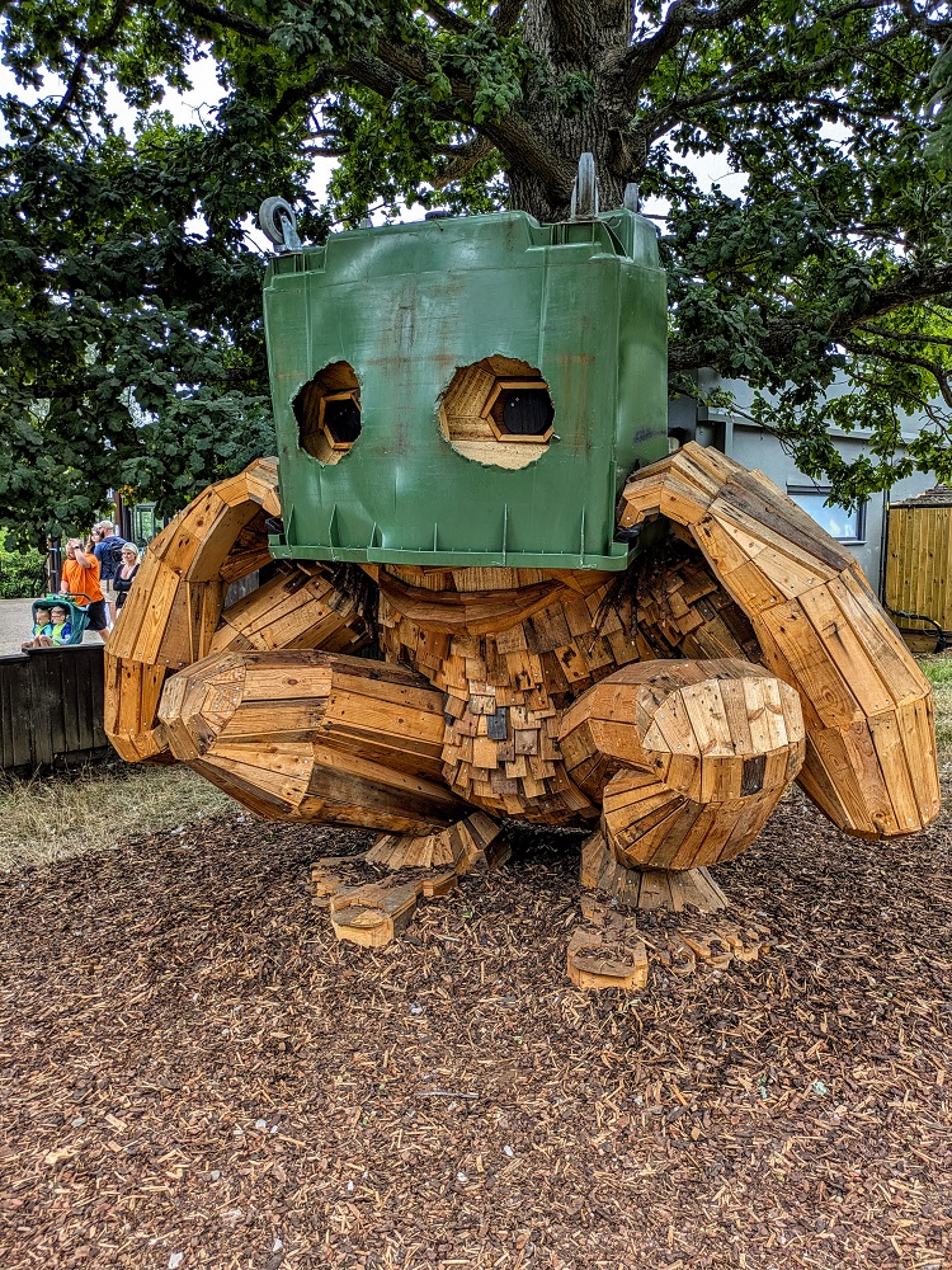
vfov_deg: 69.4
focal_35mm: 25
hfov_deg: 54.9
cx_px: 476
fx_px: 917
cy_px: 635
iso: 51
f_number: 1.89
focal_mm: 5.43
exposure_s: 1/231
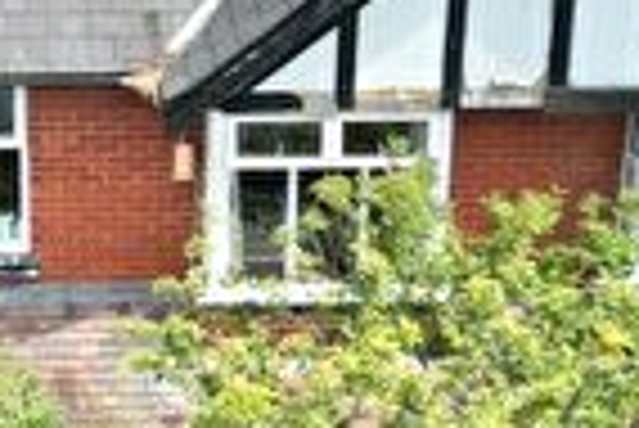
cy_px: 187
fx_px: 2185
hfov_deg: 16.5
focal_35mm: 123
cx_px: 104
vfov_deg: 11.2
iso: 140
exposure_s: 1/2000
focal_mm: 6.72
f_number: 1.7
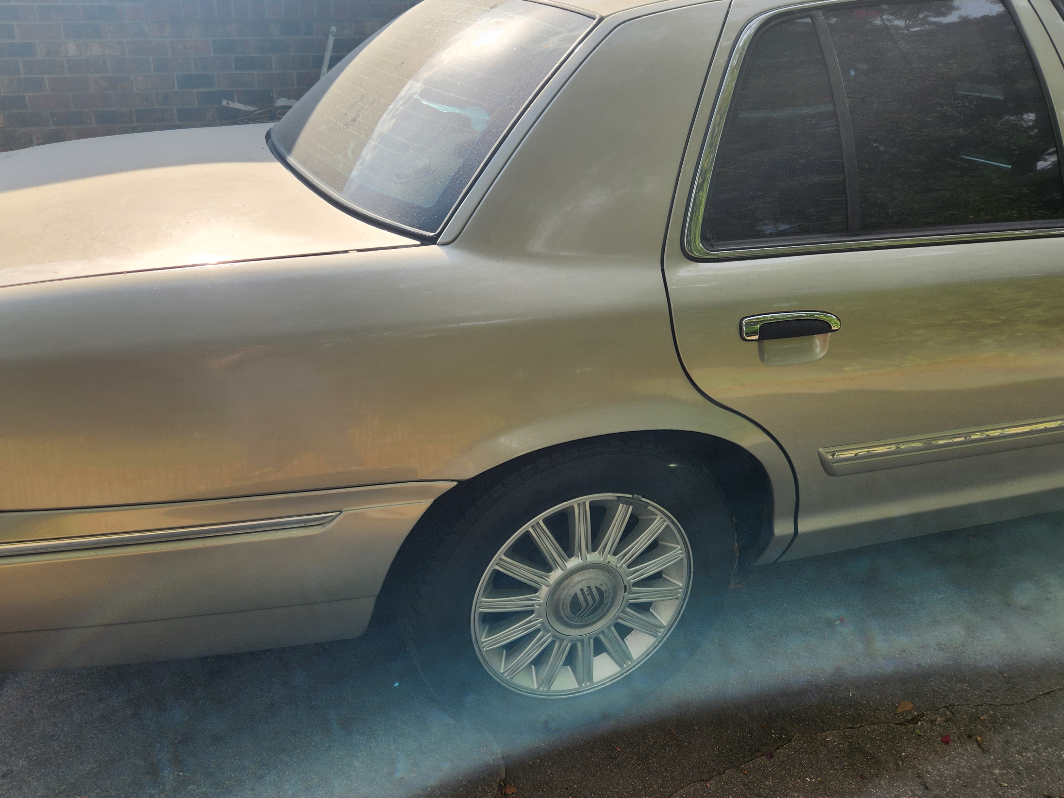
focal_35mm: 29
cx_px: 429
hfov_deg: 61.2
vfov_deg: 48.2
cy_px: 381
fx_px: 891
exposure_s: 1/779
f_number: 1.8
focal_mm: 5.4
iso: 20
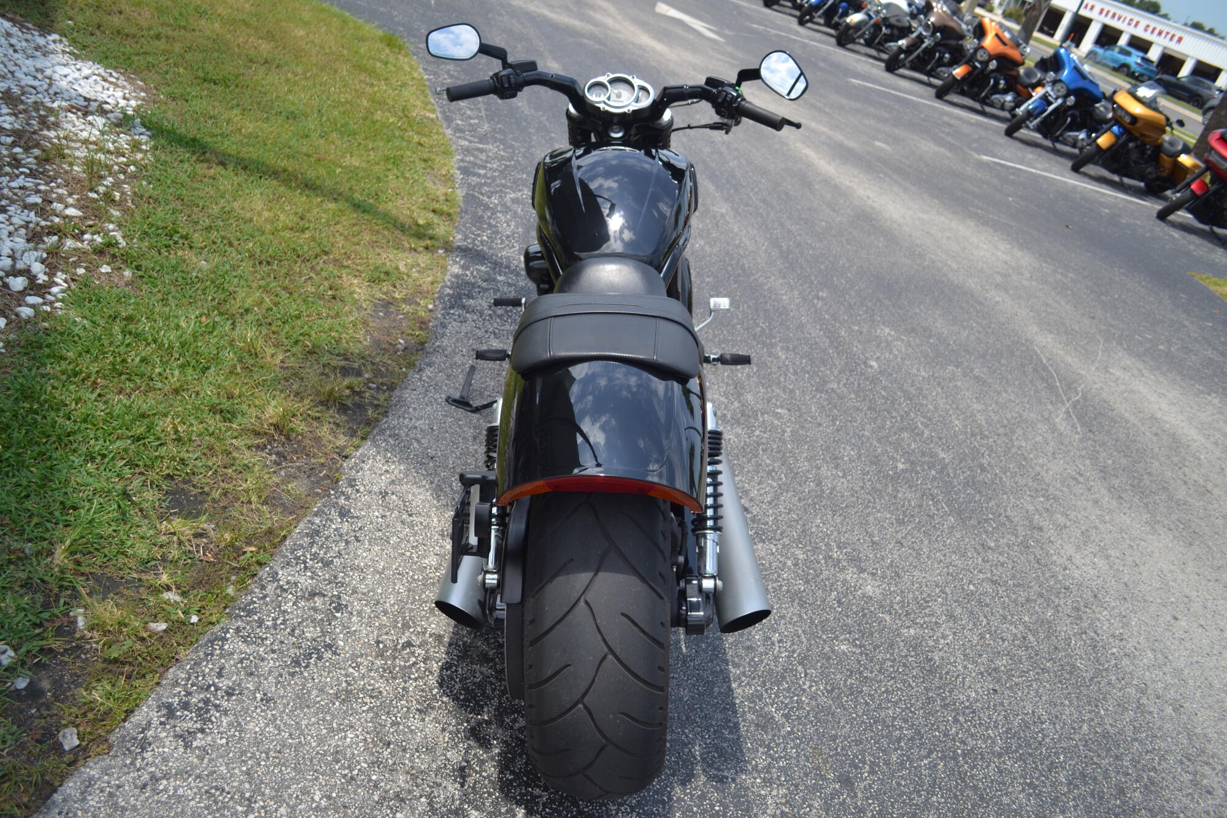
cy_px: 409
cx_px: 614
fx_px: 1022
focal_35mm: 30
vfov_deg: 43.6
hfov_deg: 61.9
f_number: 3.8
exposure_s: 1/640
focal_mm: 20
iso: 100
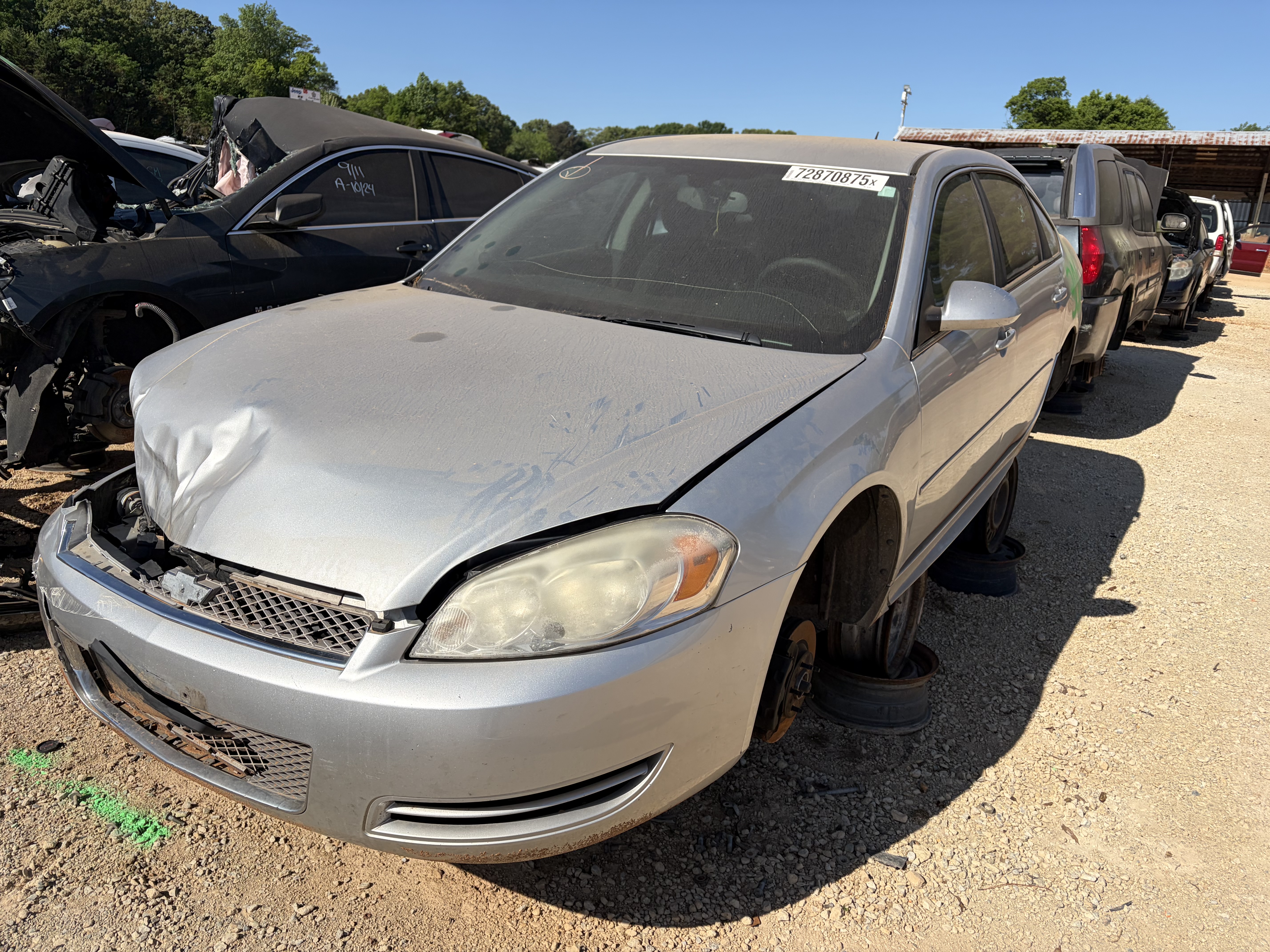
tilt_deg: -14.9
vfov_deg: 53.1
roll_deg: -2.8
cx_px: 635
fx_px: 954
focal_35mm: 26
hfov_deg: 67.3
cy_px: 476
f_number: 1.6
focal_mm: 5.96
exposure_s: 1/7813
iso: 64
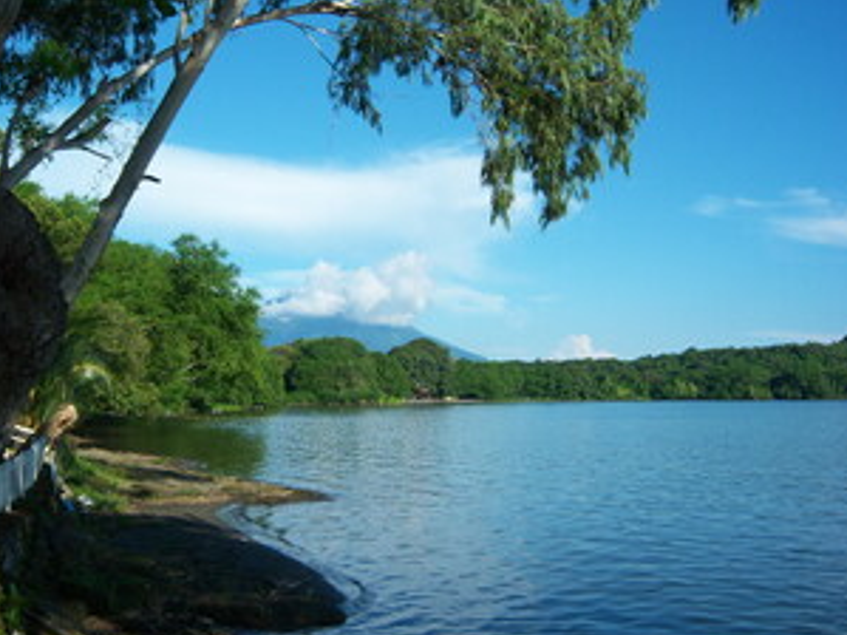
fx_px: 1076
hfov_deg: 42.9
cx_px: 364
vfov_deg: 32.8
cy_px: 337
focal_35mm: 44
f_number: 4.8
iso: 80
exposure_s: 1/500
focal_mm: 7.5
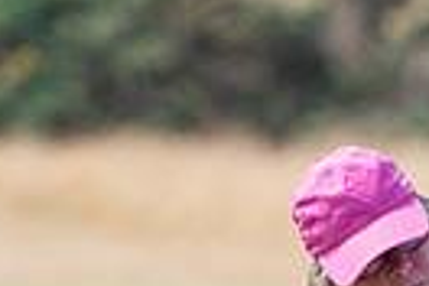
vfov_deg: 0.6
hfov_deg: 0.8
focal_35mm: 2441
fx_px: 29086
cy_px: 616
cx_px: 816
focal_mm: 370
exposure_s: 1/1600
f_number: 5.6
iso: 500
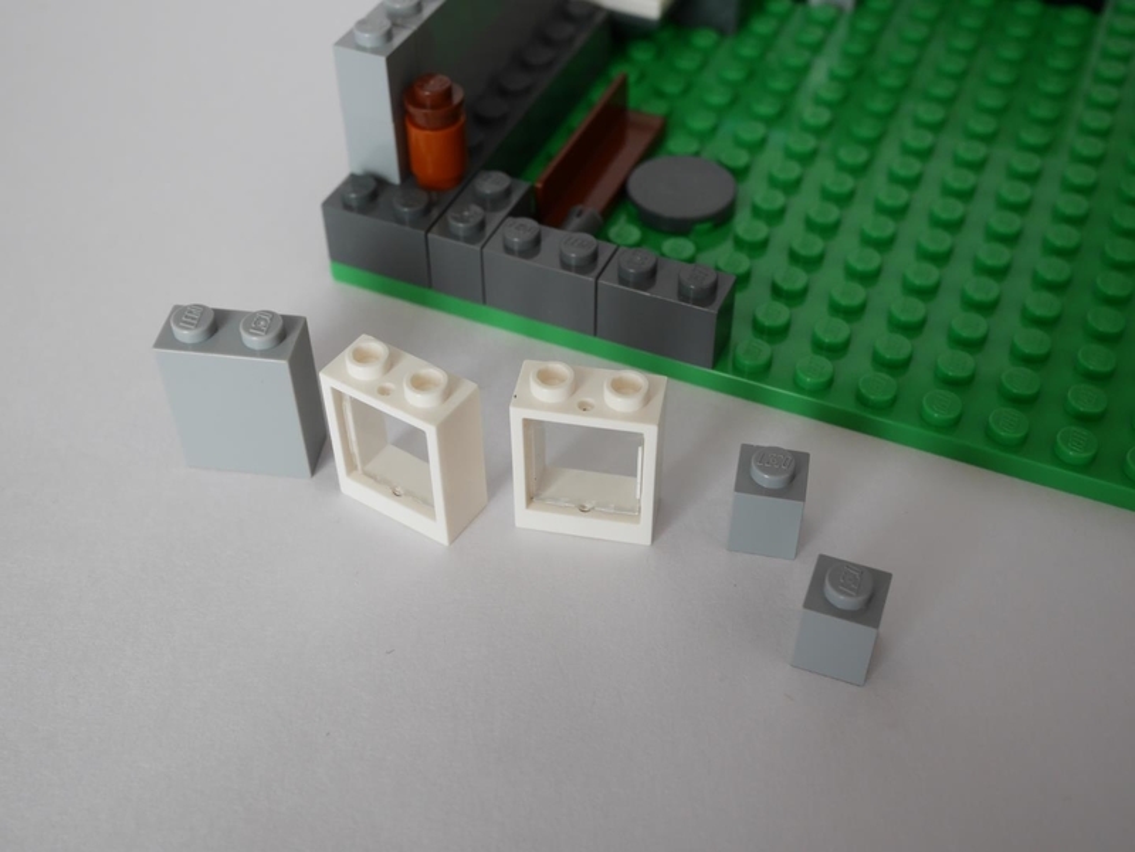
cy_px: 426
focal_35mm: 40
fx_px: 1312
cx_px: 568
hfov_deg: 46.8
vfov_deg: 36.0
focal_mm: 20
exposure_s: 1/60
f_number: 6.3
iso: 320
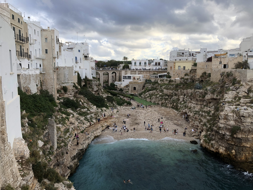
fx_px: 205
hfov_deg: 63.4
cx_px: 126
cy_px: 95
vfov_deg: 49.7
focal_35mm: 28
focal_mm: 4
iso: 20
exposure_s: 1/534
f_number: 1.8
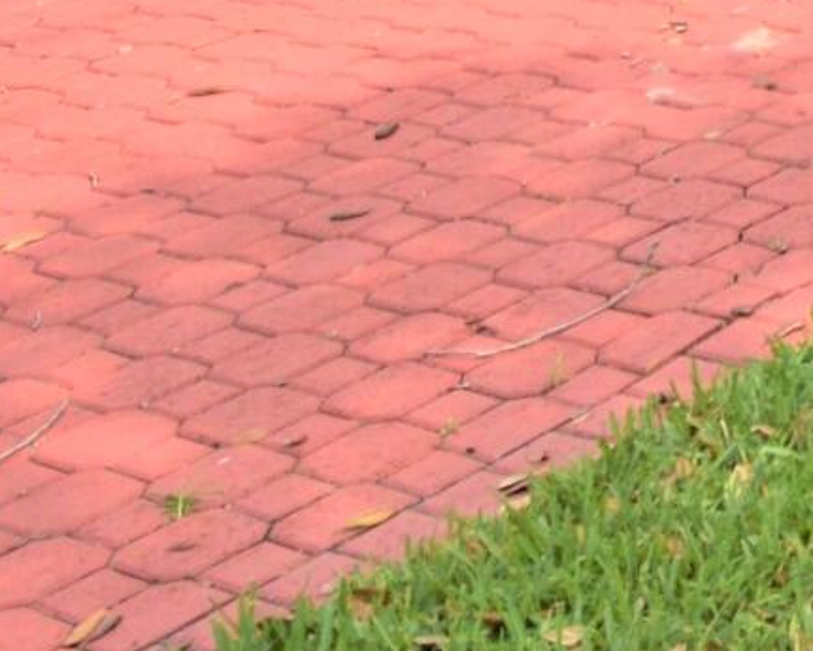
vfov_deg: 12.2
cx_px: 1755
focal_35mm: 98
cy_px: -946
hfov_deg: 14.9
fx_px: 2359
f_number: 4.5
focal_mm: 10
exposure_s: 1/2000
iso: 200
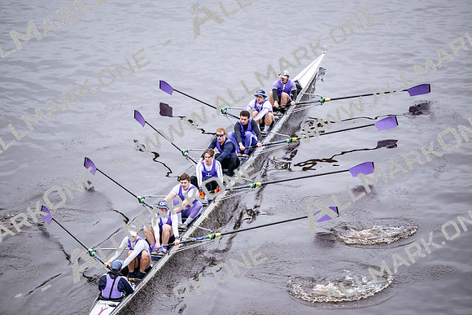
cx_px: 236
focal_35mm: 170
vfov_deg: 8.1
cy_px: 158
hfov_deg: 12.1
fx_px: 2229
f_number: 2.8
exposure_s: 1/2000
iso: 2200
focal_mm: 170
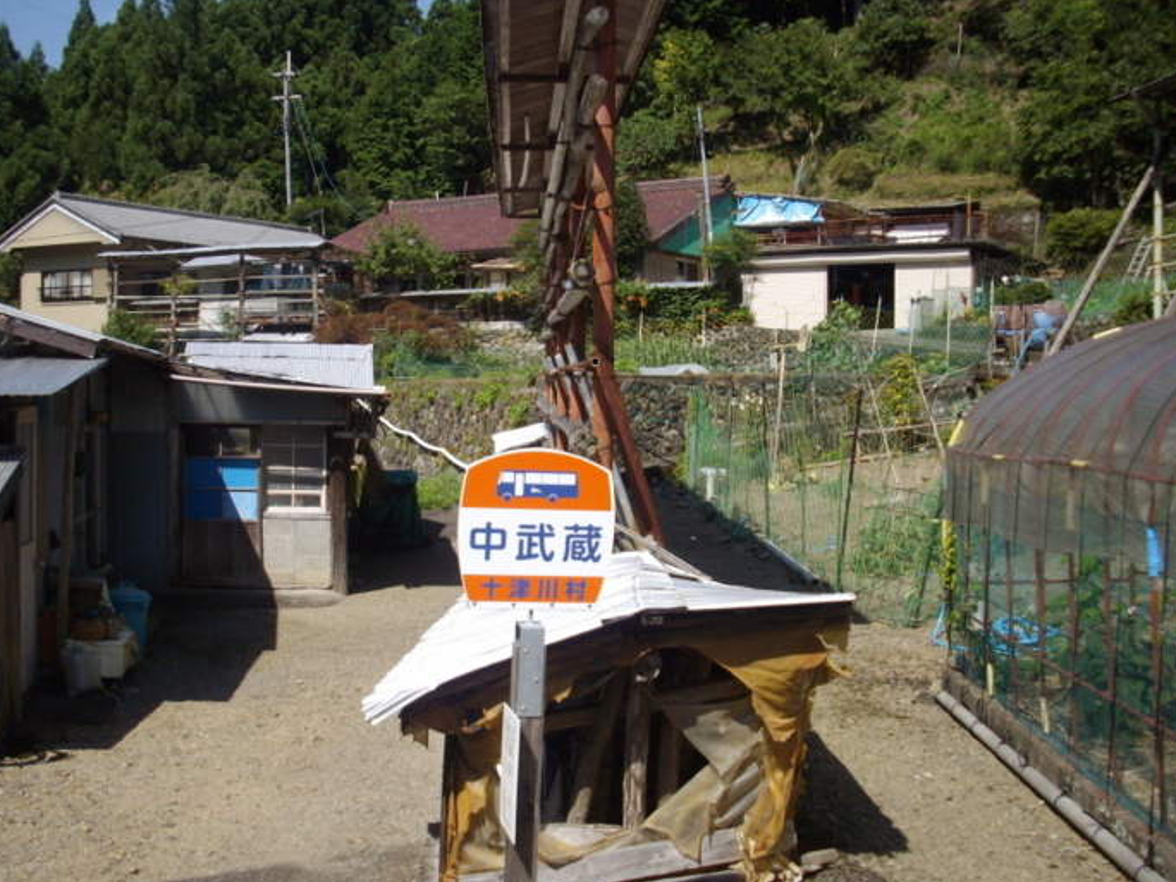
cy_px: 423
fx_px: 1563
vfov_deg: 31.5
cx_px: 581
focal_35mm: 46
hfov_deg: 41.2
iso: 80
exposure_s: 1/320
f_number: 5.6
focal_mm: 6.2
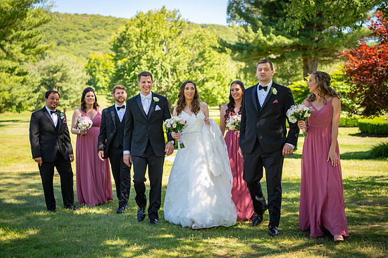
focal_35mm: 55
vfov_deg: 24.6
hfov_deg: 36.3
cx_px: 194
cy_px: 129
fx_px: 592
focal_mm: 55
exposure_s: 1/800
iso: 250
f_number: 3.2
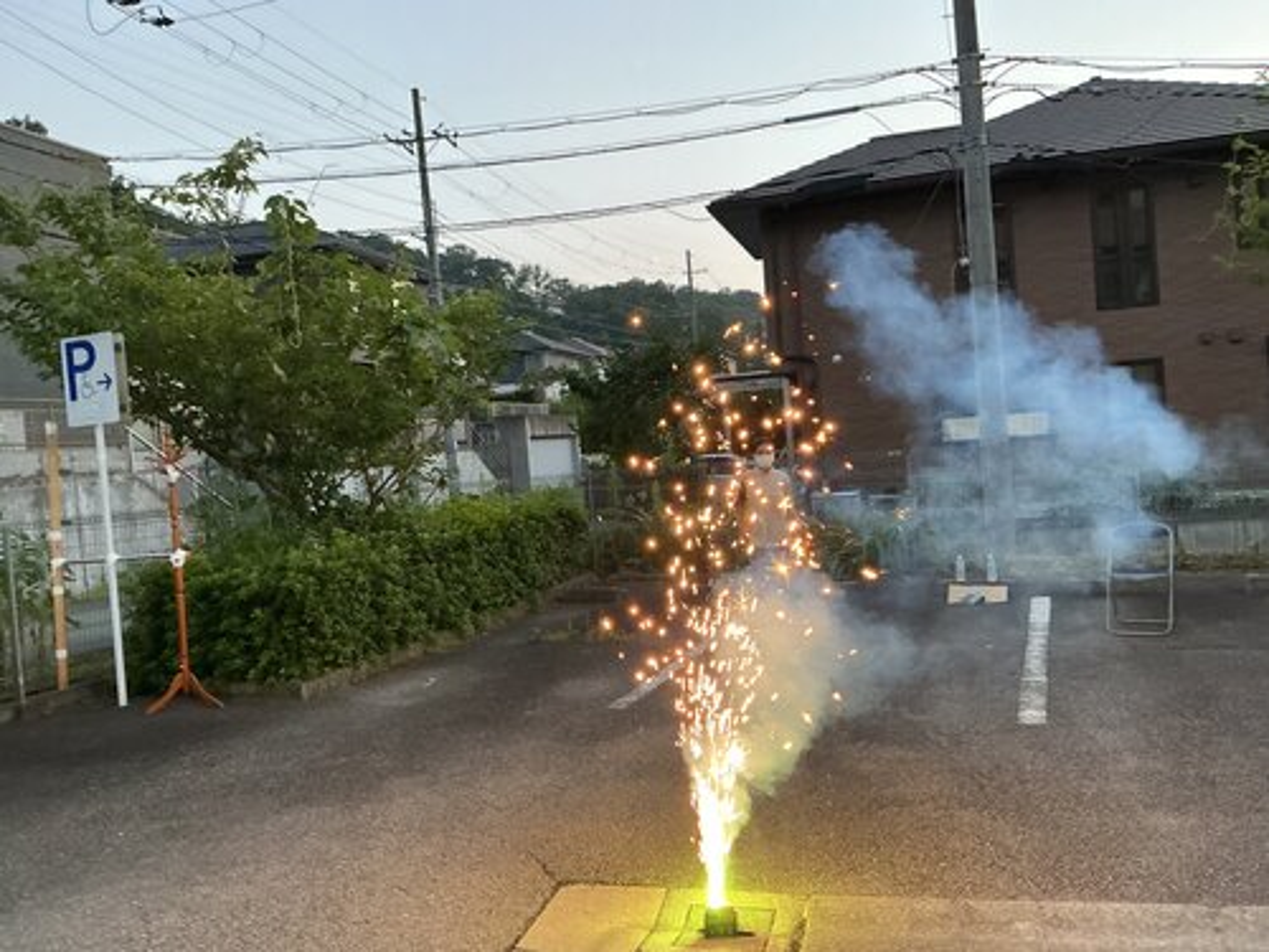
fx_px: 1063
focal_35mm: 29
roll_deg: +3.6
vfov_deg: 48.2
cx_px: 634
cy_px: 476
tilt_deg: -0.4
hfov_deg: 61.7
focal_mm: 3
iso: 100
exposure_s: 1/60
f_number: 1.8
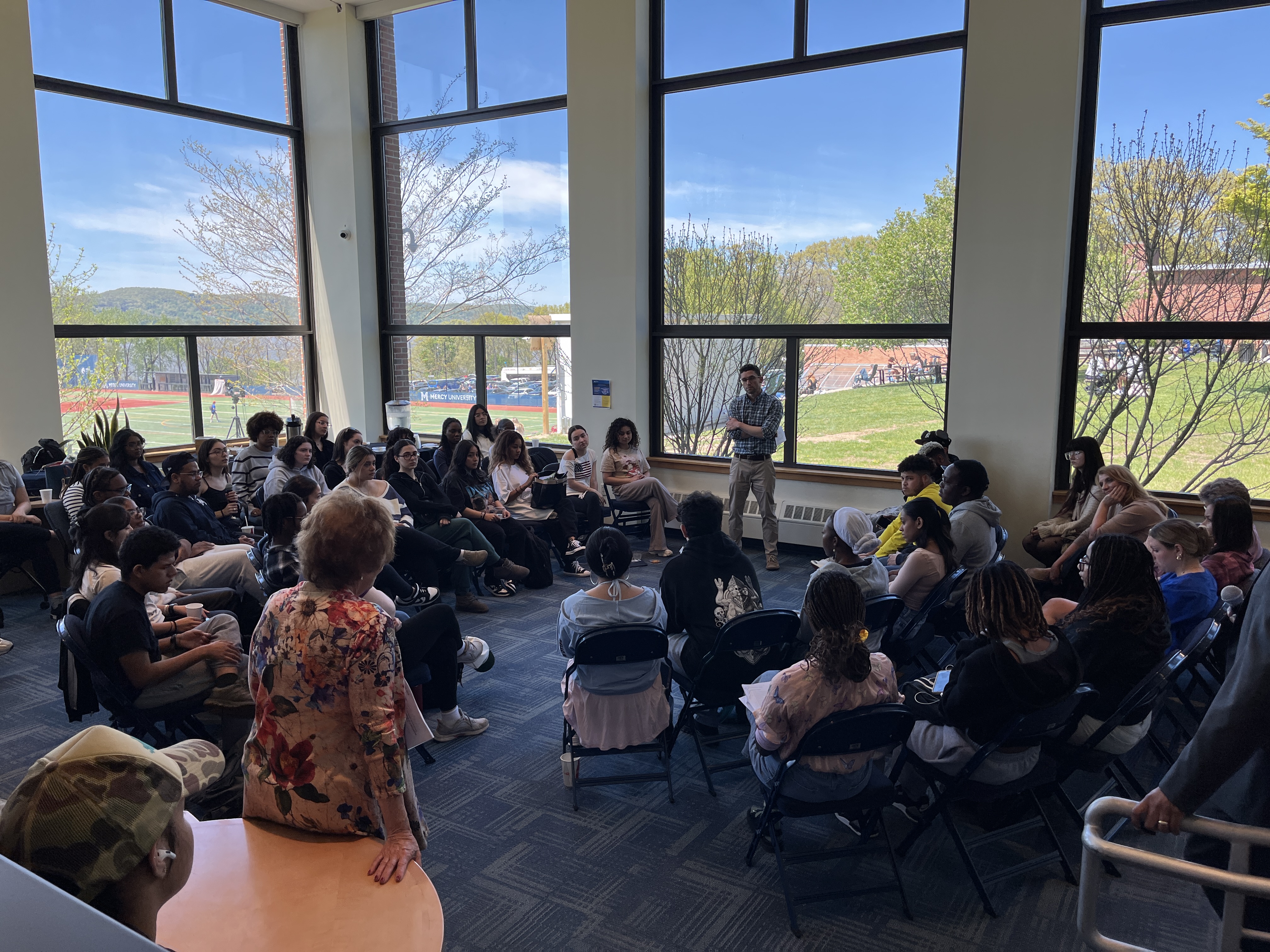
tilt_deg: -9.4
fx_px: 954
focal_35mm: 26
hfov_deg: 67.3
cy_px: 476
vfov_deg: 53.1
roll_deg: +0.0
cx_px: 635
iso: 50
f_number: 1.6
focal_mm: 5.1
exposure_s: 1/547
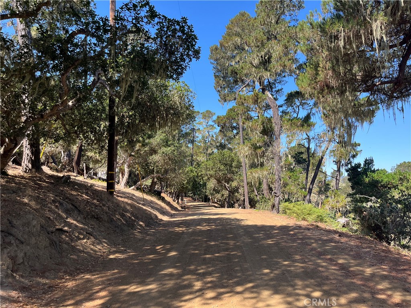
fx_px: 309
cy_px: 154
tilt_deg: +3.5
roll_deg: +1.1
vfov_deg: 53.1
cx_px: 206
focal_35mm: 26
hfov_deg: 67.3
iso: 50
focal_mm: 5.1
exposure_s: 1/943
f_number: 1.6
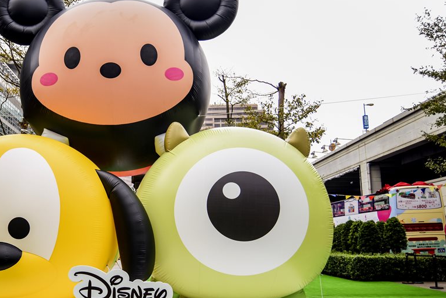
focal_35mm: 33
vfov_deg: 39.7
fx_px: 409
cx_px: 138
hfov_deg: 55.6
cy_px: 188
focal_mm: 21
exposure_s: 1/250
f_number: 5.6
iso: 250
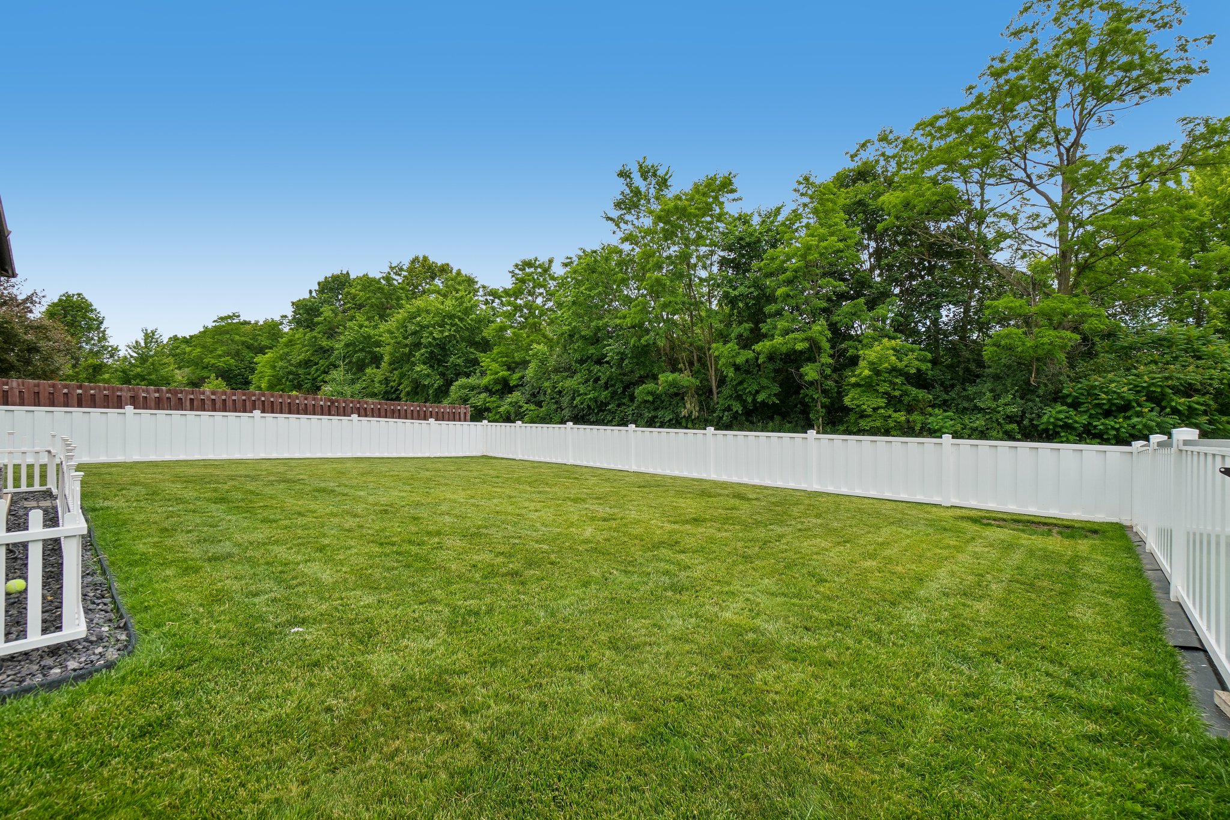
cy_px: 410
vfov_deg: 77.3
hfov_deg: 100.4
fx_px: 512
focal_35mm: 15
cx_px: 615
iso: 100
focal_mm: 10
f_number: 8
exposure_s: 1/200
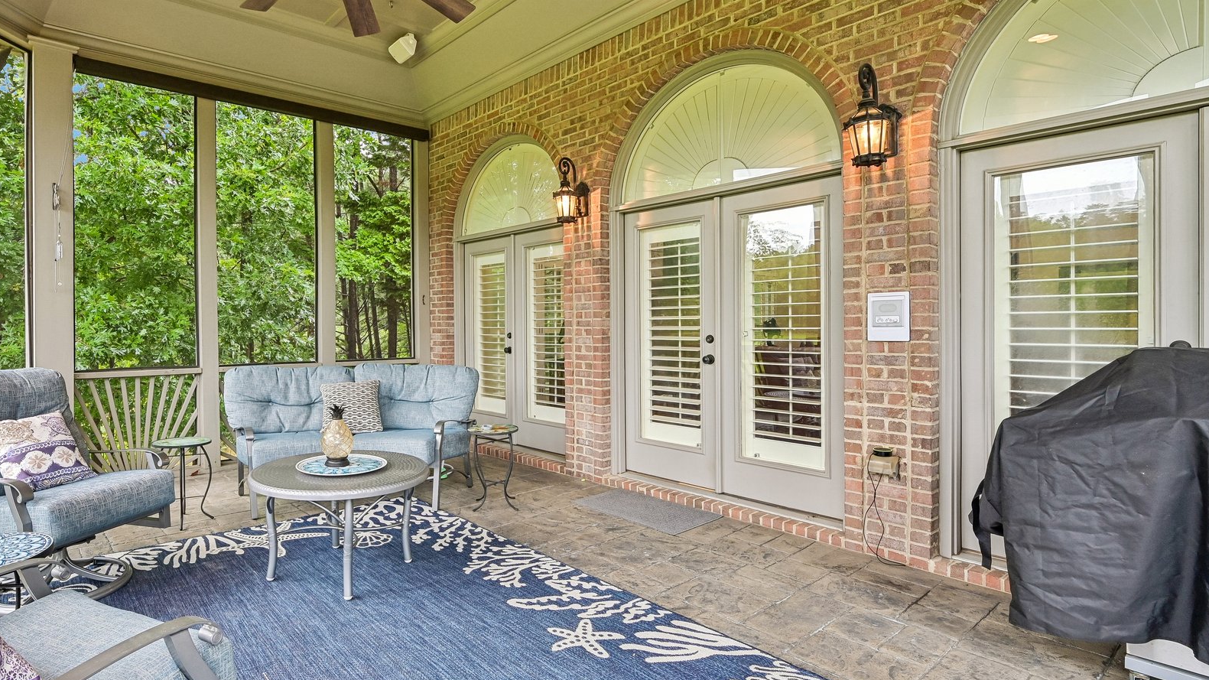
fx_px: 609
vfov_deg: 58.3
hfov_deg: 88.2
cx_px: 473
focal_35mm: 19
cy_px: 326
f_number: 8
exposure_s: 1/15
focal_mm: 14
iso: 400
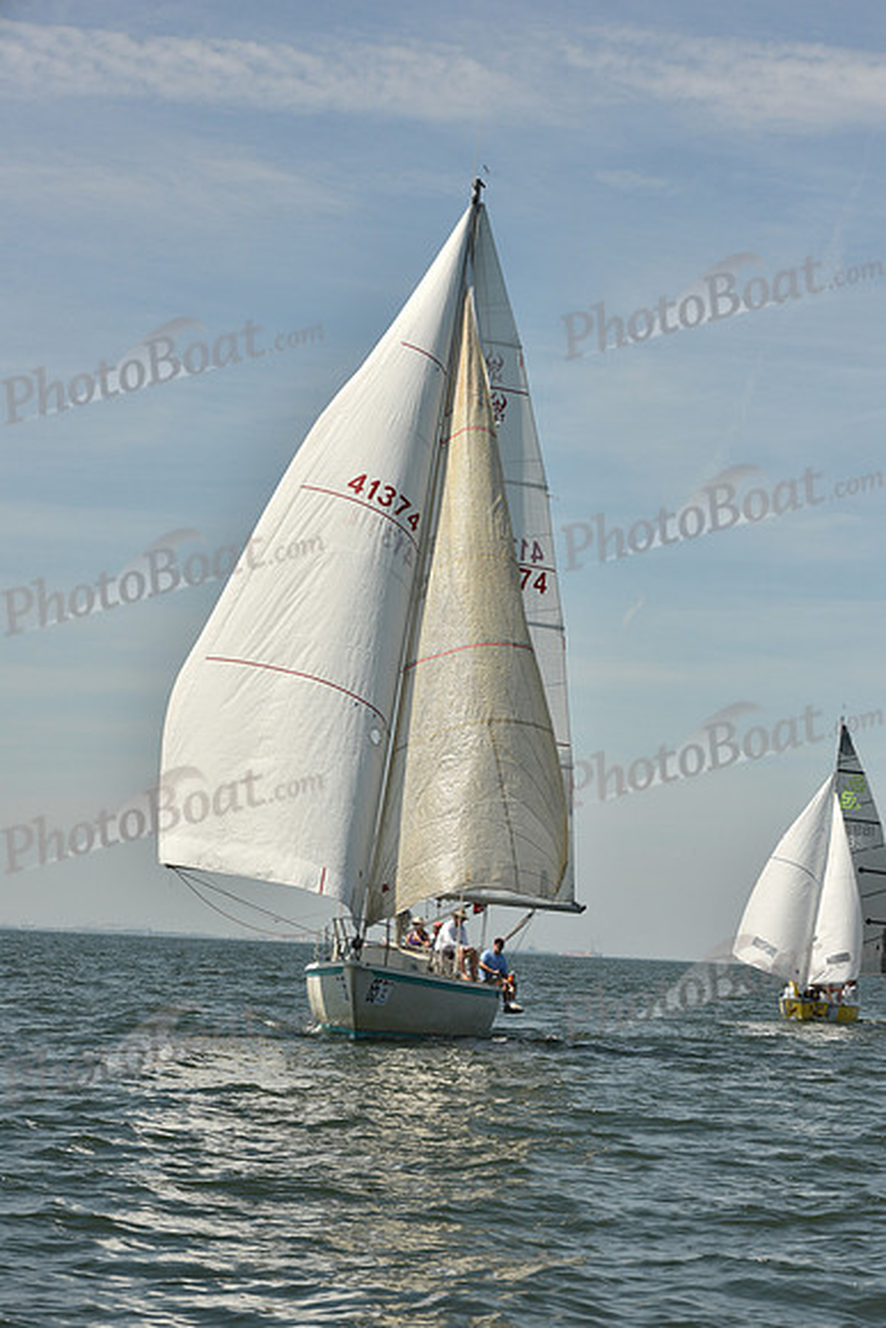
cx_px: 443
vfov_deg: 22.1
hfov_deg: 14.9
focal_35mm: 92
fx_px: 3394
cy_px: 664
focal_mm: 92
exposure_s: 1/1250
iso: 320
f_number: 10
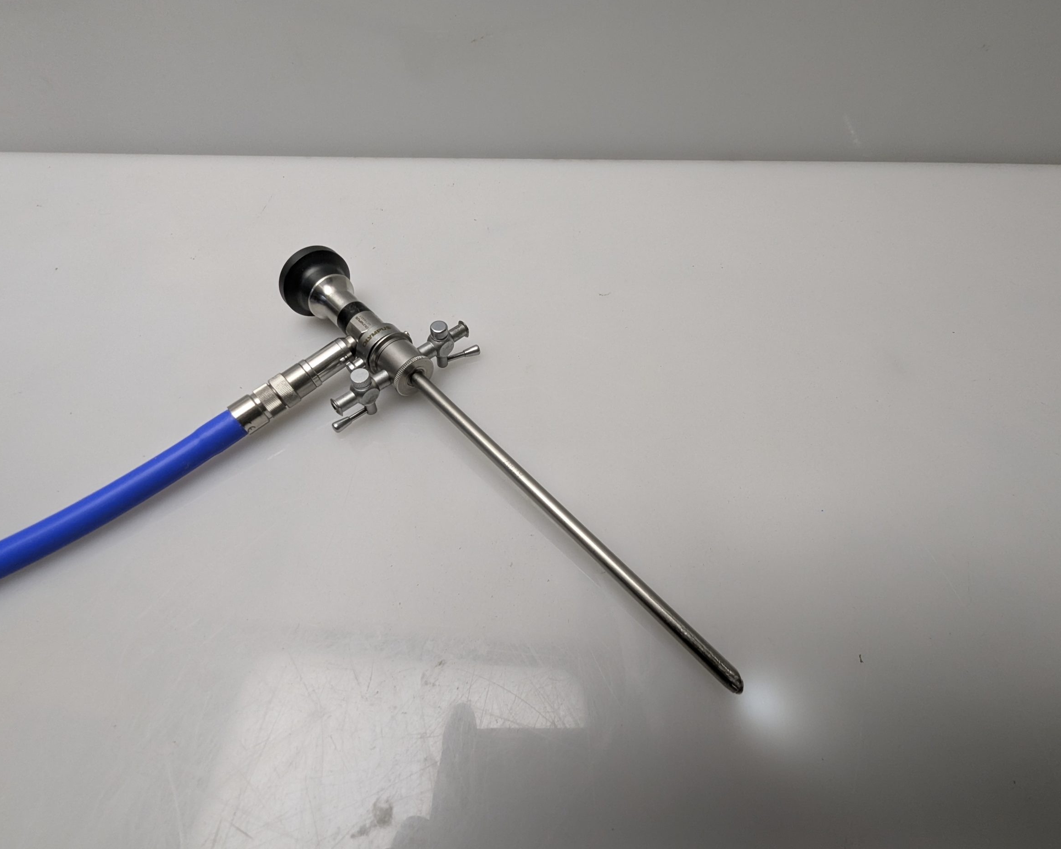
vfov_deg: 88.0
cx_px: 493
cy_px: 429
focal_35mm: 14
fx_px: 440
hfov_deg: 100.5
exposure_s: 1/50.1
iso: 57
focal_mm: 1.95
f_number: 2.2
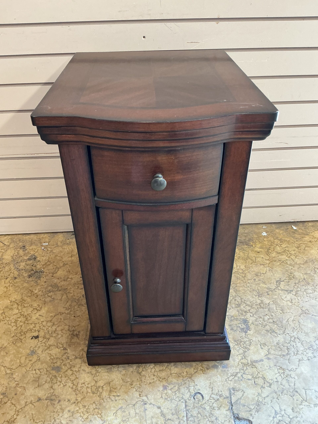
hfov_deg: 48.2
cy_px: 212
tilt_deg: -36.2
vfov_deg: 61.7
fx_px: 355
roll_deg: +1.2
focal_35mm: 29
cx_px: 159
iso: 125
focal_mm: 3
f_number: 1.8
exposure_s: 1/60
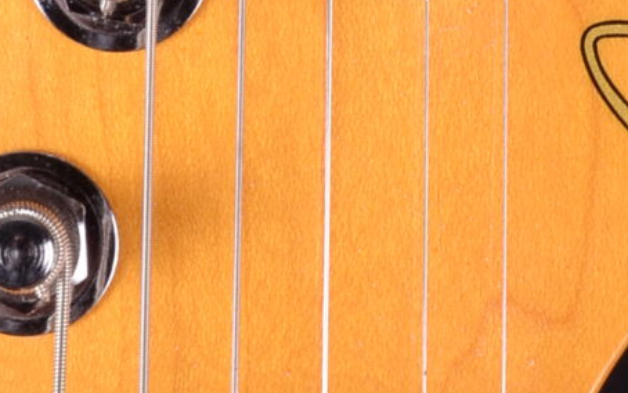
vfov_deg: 4.4
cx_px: 357
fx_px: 5151
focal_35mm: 301
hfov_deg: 7.0
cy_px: -64
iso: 200
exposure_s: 1/200
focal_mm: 35
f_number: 13
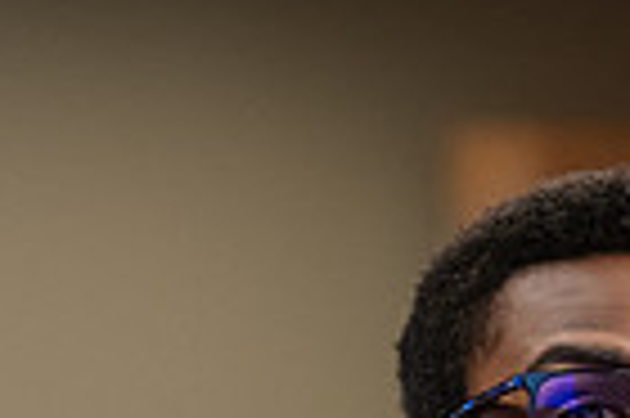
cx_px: 608
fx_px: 7097
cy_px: 753
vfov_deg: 3.4
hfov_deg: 5.1
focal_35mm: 406
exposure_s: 1/200
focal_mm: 98
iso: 2500
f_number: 3.2
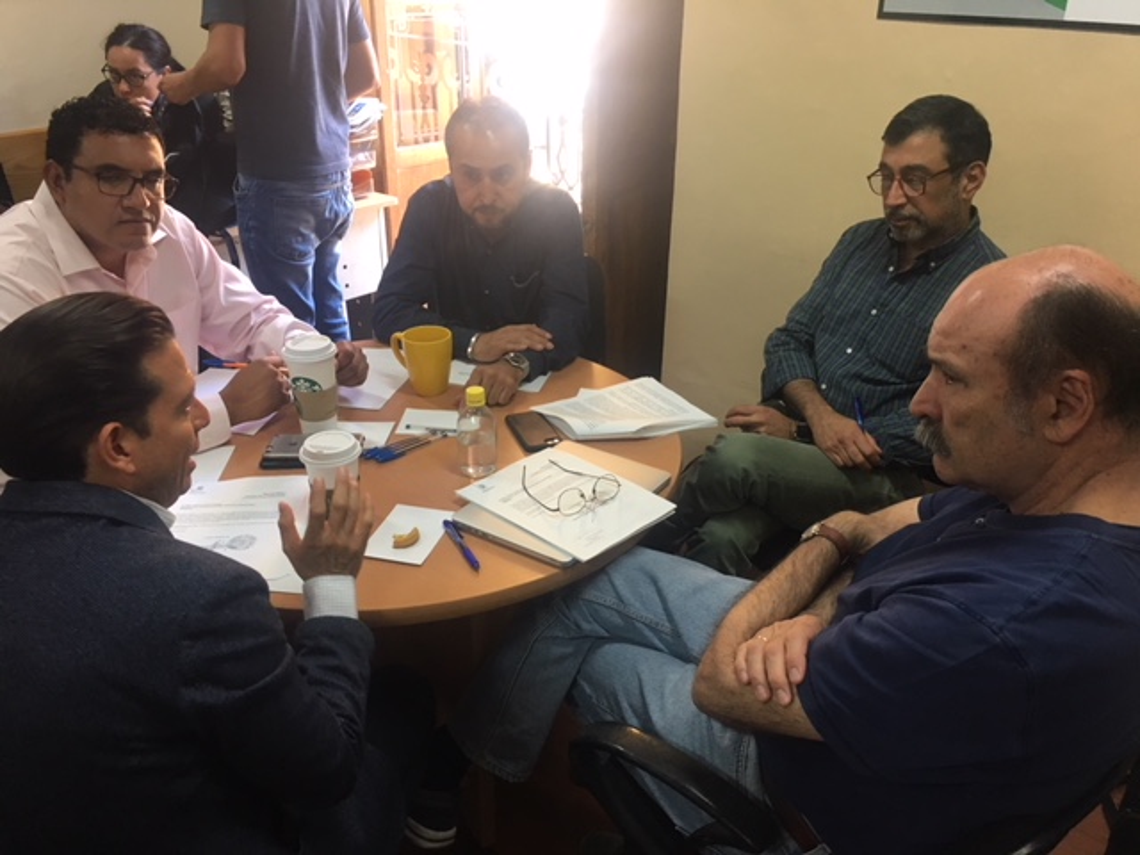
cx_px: 570
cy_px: 428
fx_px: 955
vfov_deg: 48.2
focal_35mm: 29
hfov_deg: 61.7
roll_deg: -1.0
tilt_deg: -26.6
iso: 100
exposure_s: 1/30
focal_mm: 4.15
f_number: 2.2
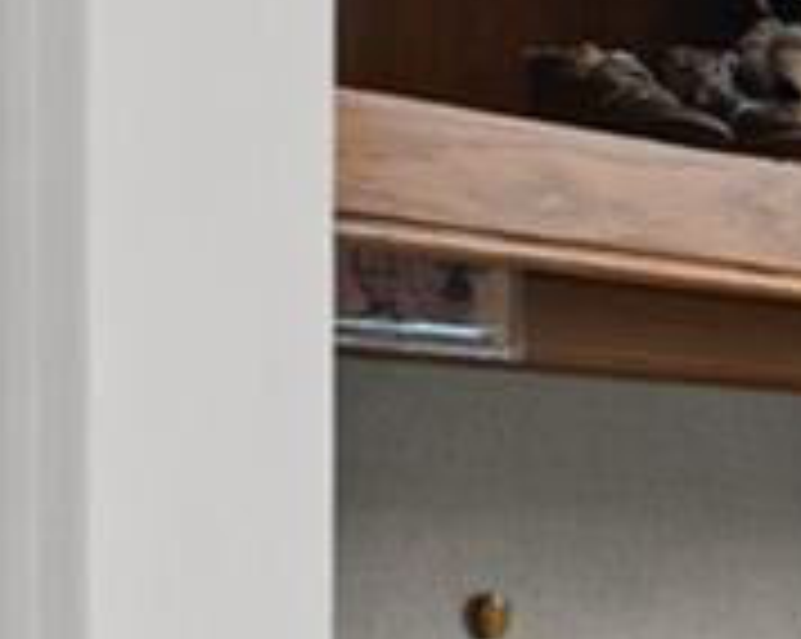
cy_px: 634
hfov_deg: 7.9
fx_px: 2794
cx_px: 3312
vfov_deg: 12.9
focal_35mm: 118
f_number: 7.1
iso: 320
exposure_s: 1/8
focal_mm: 14
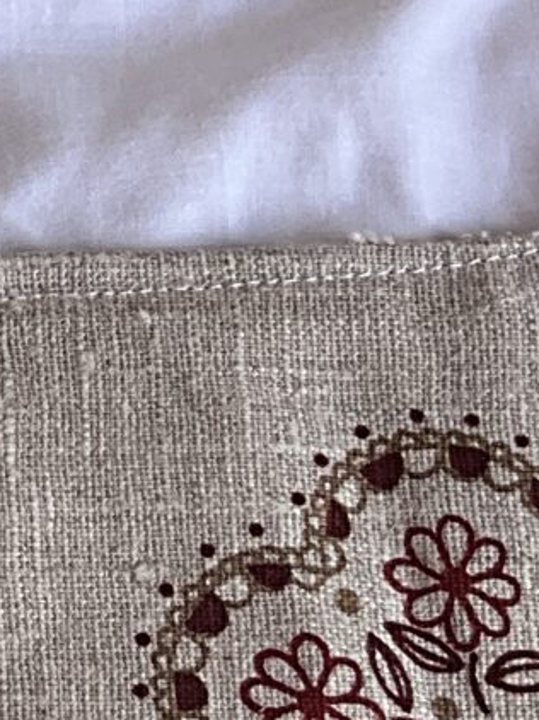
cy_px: -84
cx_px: -761
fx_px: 3658
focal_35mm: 176
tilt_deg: -62.1
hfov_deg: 7.8
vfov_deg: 11.1
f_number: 1.8
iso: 25
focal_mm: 3
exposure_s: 1/294
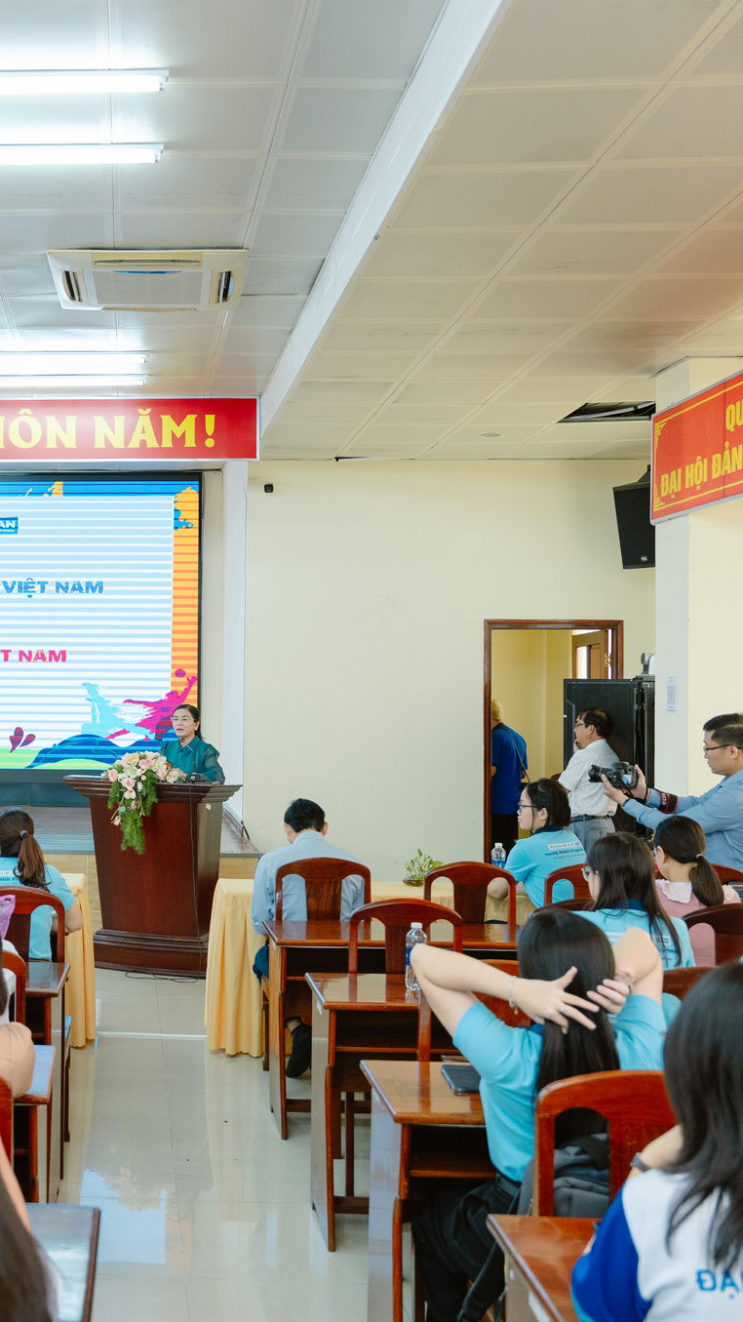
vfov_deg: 52.8
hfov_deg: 29.6
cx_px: 42
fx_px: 1331
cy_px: 664
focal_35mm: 38
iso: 1000
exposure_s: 1/160
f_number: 3.2
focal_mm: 24
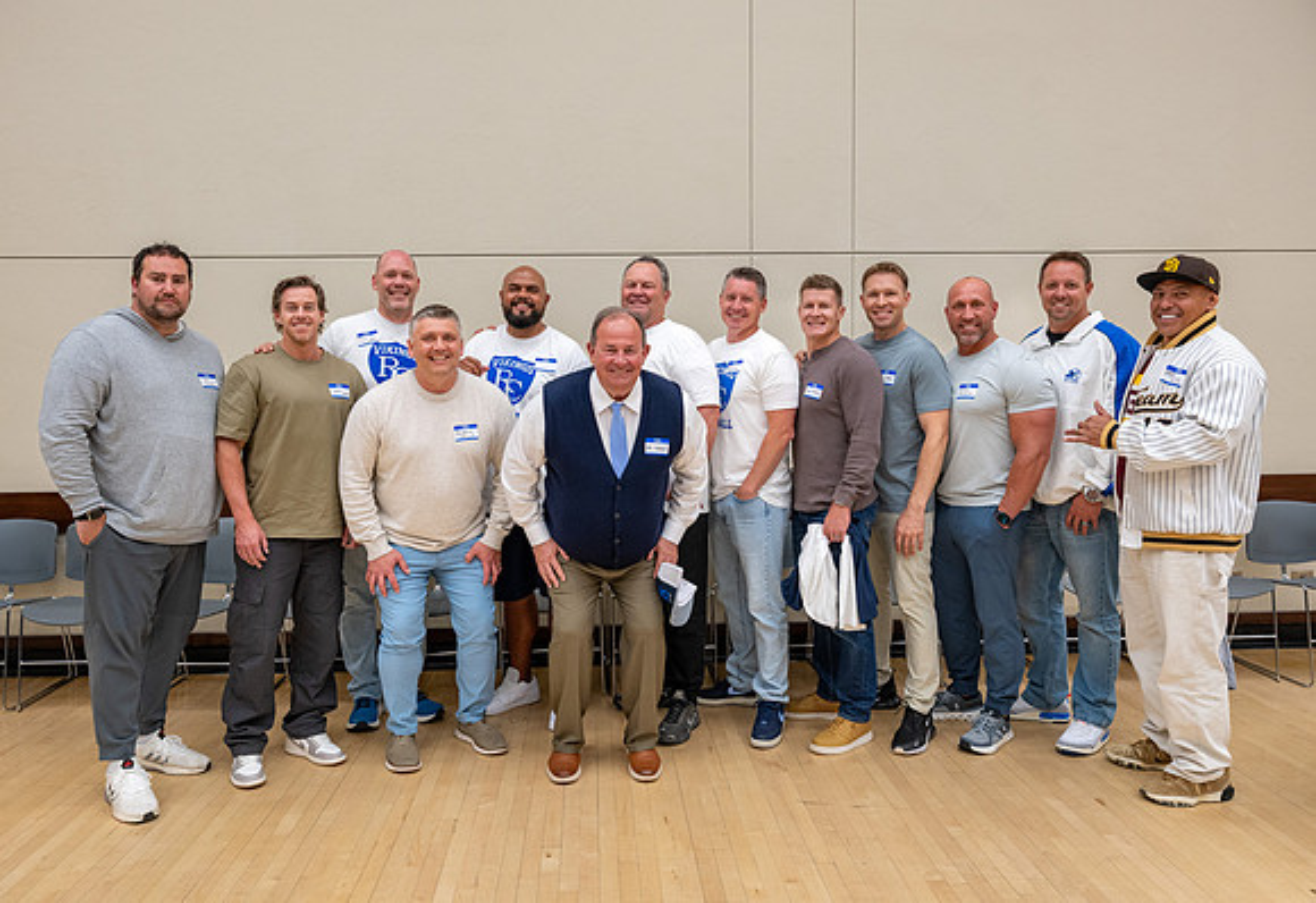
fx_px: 917
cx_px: 628
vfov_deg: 52.4
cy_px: 445
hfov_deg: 71.3
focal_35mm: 25
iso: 2000
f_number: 5
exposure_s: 1/160
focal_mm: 24
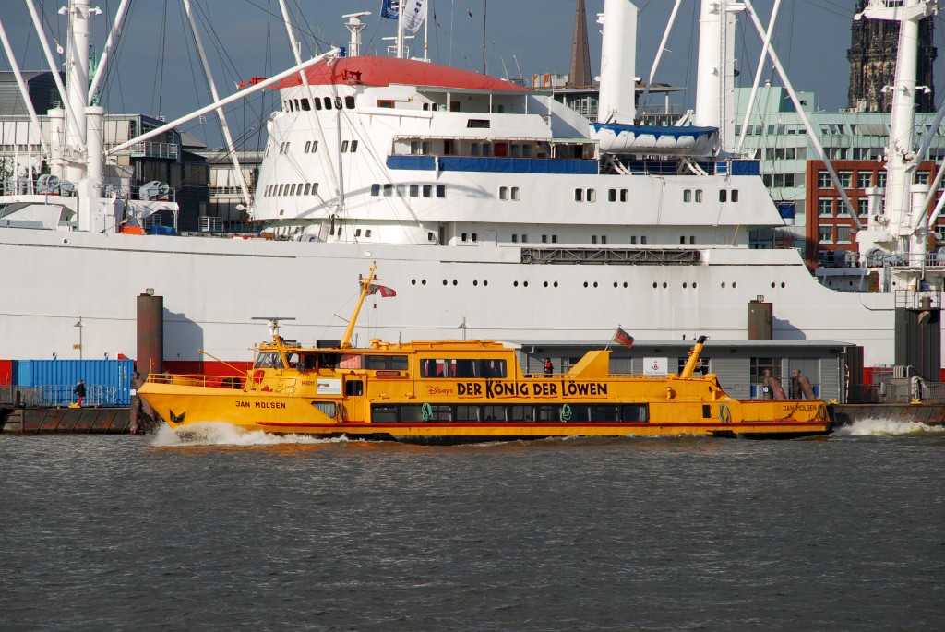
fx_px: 5321
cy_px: 316
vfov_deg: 6.8
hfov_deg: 10.1
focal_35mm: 202
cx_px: 472
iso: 100
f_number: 10
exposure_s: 1/320
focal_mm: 135
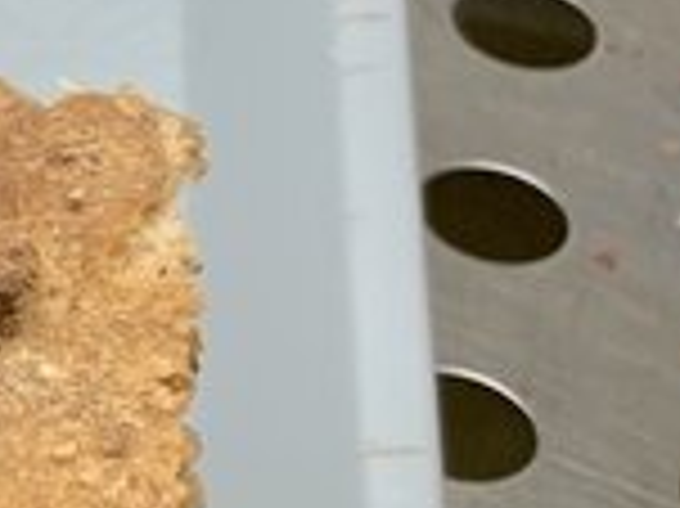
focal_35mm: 176
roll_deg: -0.4
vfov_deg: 8.4
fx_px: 3455
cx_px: -1265
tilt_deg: -40.8
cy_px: 256
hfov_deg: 9.3
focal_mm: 4.25
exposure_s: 1/100
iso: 50
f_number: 1.8
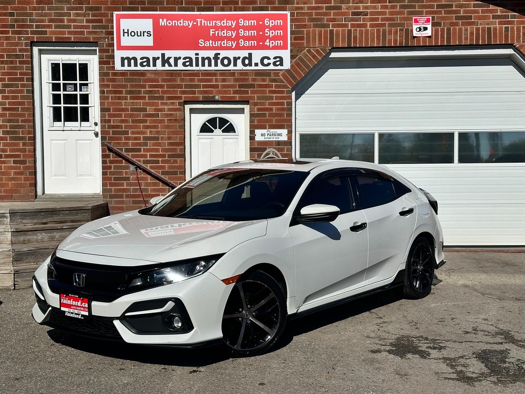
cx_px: 262
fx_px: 728
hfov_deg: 39.7
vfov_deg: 30.3
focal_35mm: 48
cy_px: 197
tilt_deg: -2.0
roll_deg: +1.0
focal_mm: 6.86
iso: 64
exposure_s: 1/12048
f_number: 1.78
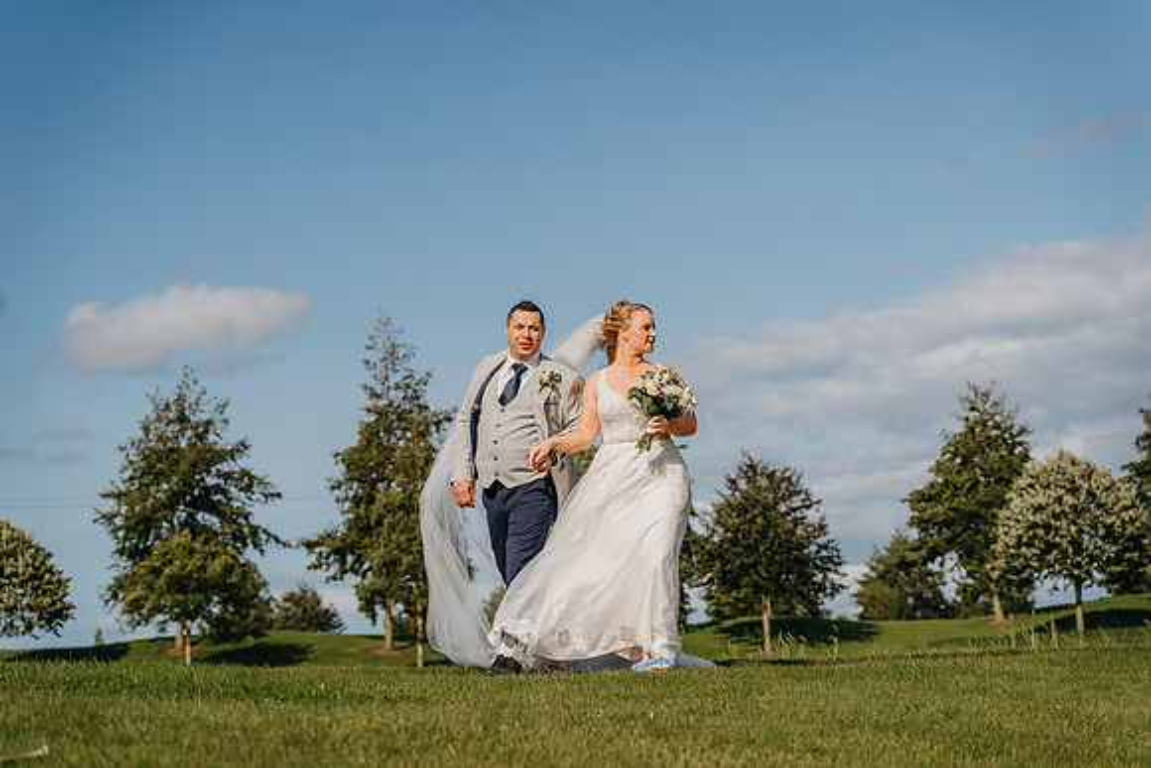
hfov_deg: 27.0
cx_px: 576
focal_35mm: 75
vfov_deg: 18.2
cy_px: 384
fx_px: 2398
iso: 50
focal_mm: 75
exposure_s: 1/1000
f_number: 4.5
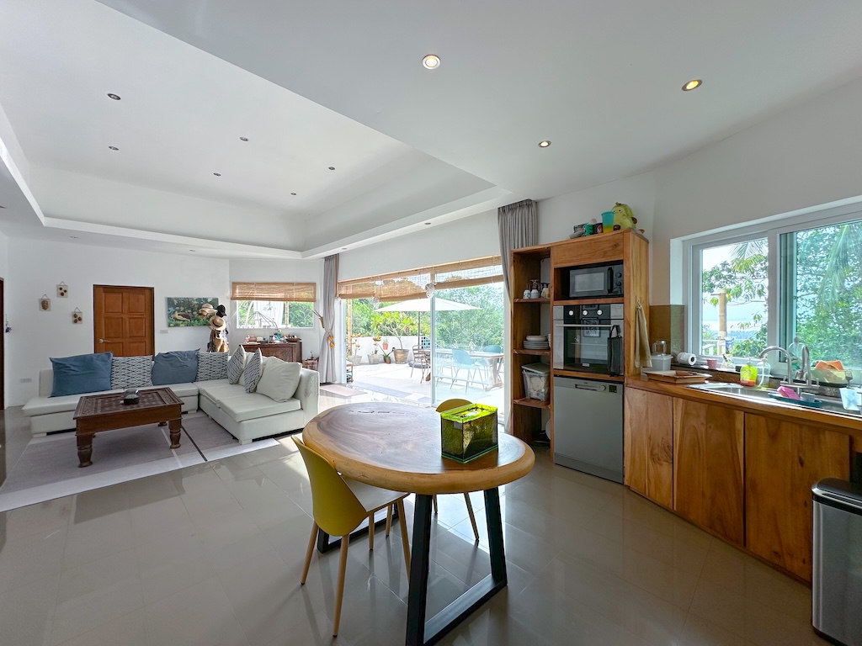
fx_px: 349
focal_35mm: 14
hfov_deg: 102.1
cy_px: 323
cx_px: 431
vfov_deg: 85.7
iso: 40
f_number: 2.2
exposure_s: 1/312
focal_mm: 2.22
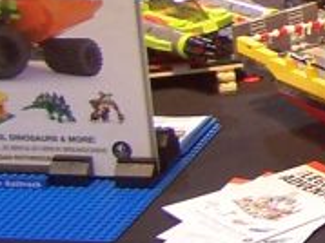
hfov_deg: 8.2
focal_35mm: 217
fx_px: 2036
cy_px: -92
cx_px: 859
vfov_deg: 6.8
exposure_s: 1/4
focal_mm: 6.3
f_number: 2.8
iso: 80
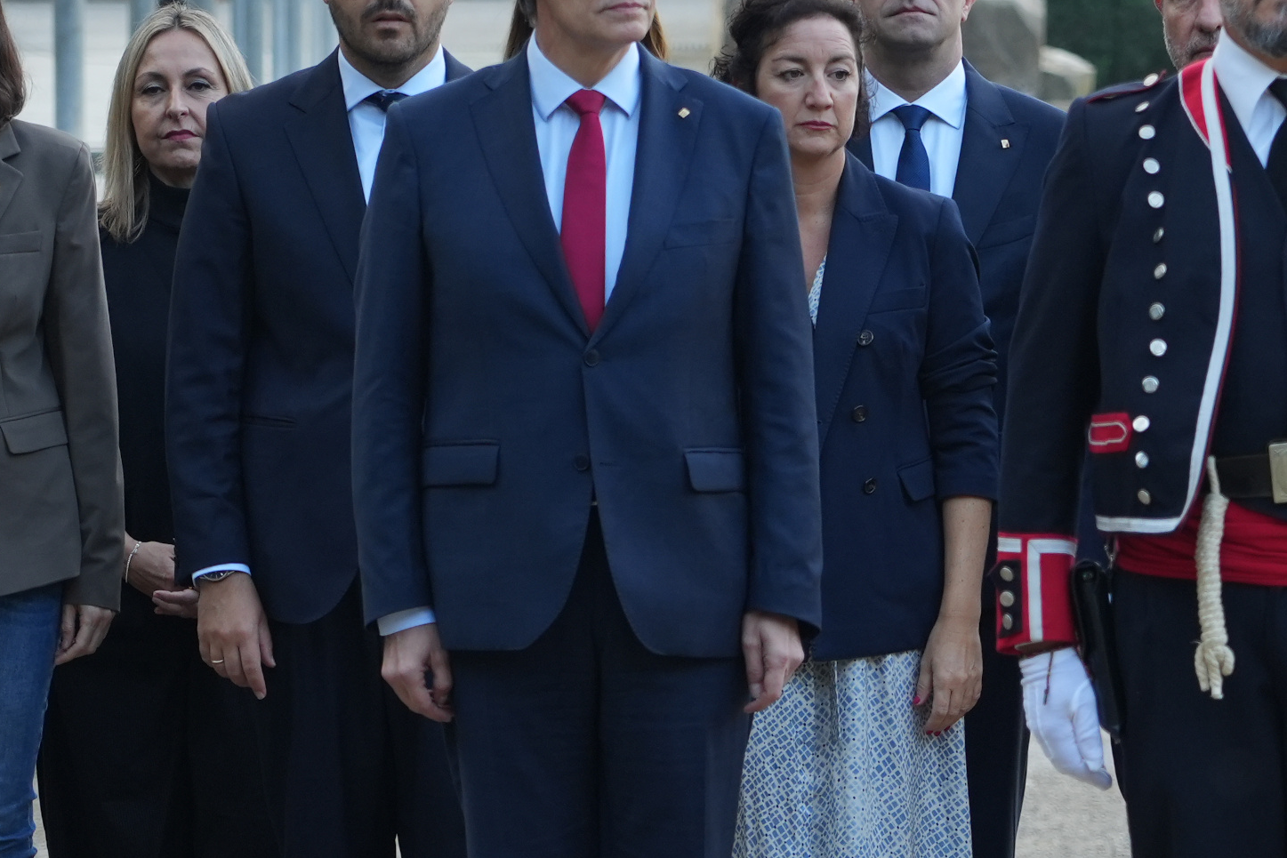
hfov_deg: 6.6
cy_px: 341
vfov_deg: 4.4
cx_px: 663
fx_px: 11083
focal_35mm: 310
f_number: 4.5
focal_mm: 105
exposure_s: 1/250
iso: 640
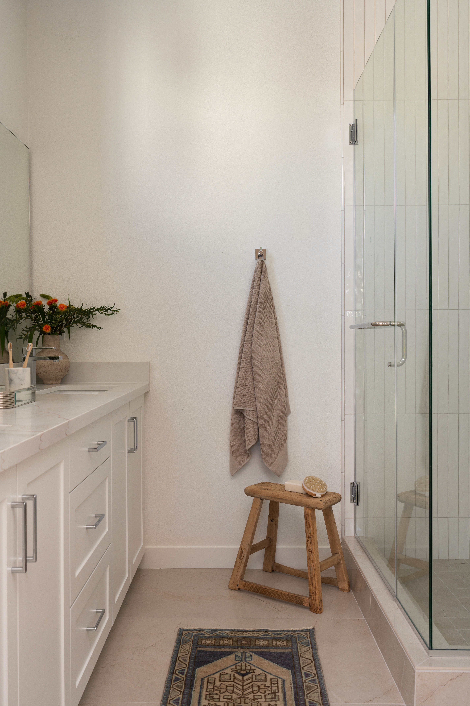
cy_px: 353
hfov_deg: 40.0
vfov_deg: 57.2
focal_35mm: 33
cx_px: 235
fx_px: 646
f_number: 8
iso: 250
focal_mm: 33
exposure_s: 1/15
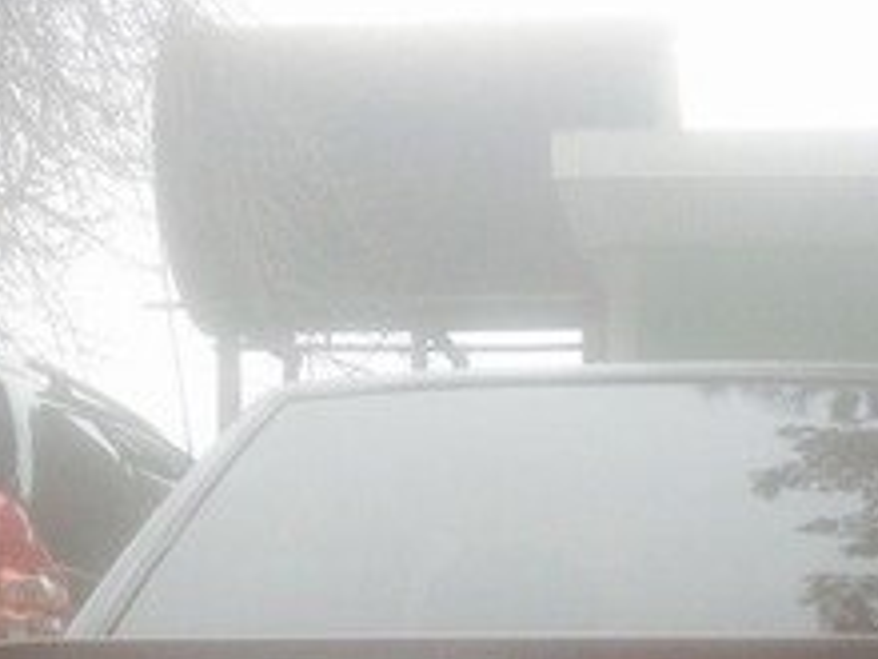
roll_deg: -2.6
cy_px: 933
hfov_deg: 19.7
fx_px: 2511
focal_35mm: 99
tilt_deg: -6.1
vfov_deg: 14.1
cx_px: 686
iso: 80
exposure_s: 1/120
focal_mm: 4.12
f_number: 2.4
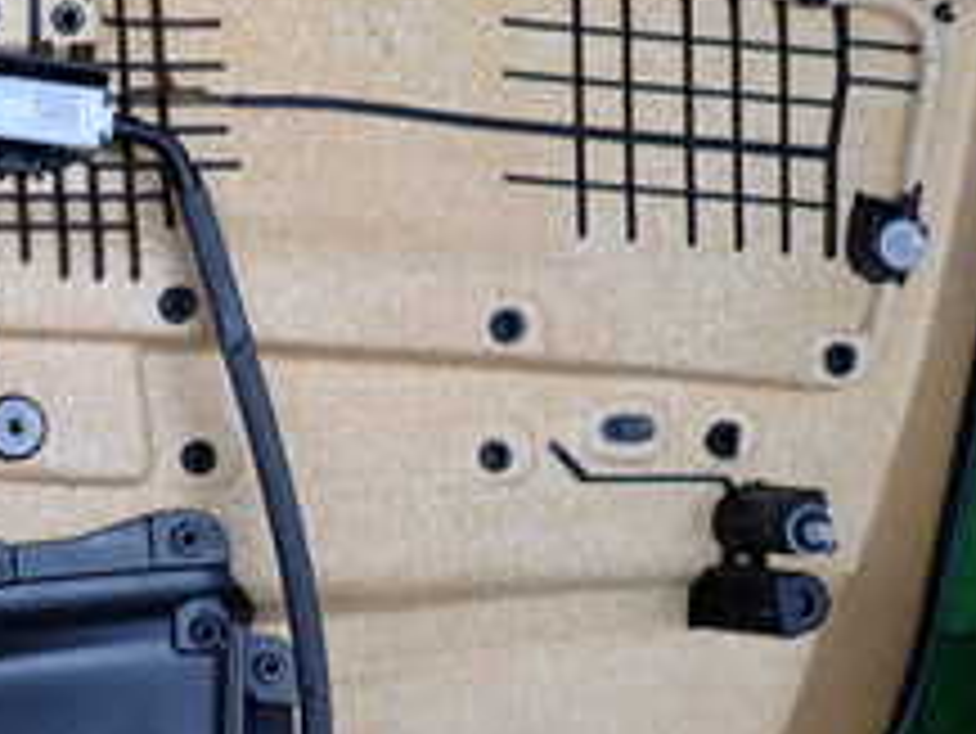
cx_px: -121
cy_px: 437
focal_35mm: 69
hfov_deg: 25.8
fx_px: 1947
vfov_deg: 21.3
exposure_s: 1/100
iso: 100
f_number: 2
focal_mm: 4.5
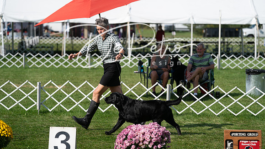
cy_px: 74
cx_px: 132
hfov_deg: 15.4
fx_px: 979
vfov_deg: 8.7
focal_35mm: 139
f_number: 4
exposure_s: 1/1250
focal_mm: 133
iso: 100
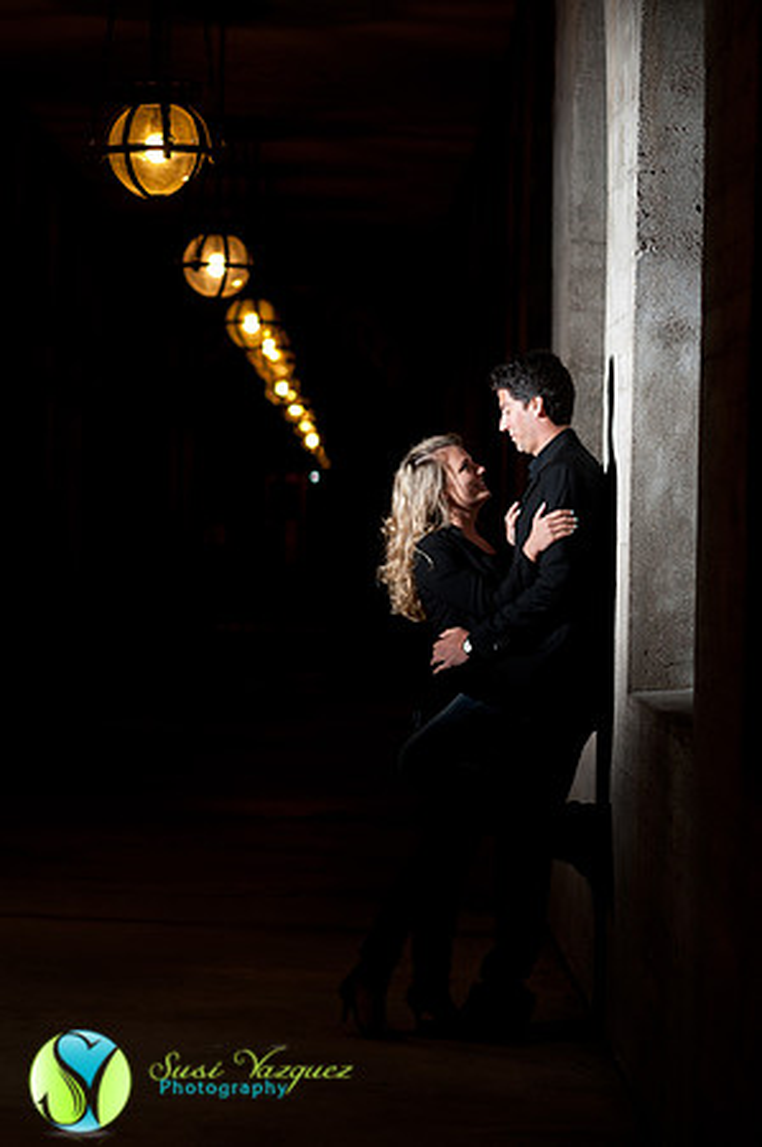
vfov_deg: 23.9
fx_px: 2705
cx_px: 381
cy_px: 574
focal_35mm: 85
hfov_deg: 16.0
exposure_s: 1/50
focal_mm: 85
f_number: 2.5
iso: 250
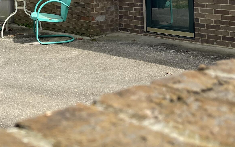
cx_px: 19
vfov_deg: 18.2
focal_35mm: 68
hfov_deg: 28.9
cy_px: -30
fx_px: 436
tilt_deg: -1.3
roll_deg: +2.0
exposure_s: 1/1597
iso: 32
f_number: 1.6
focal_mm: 5.1
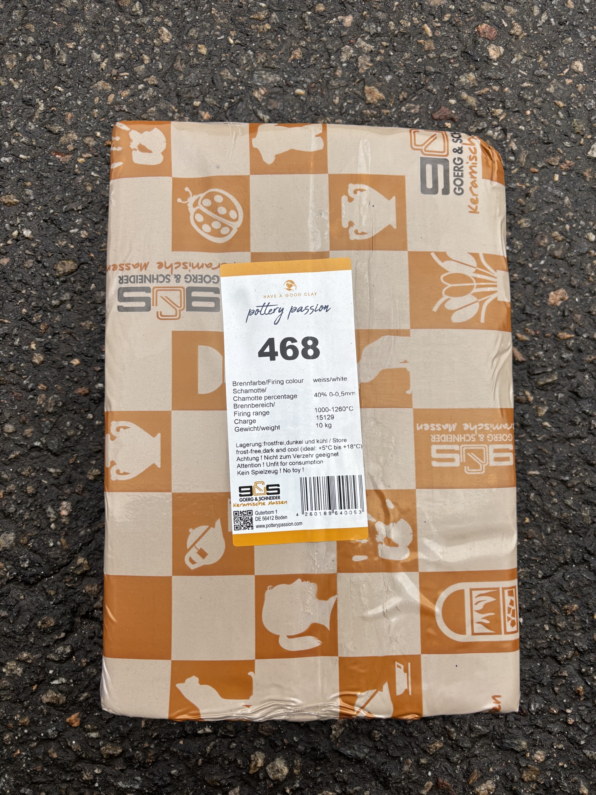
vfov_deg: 67.3
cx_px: 298
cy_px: 398
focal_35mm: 26
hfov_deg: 53.1
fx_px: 597
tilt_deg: -86.5
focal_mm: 5.96
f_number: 1.6
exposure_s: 1/577
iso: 50
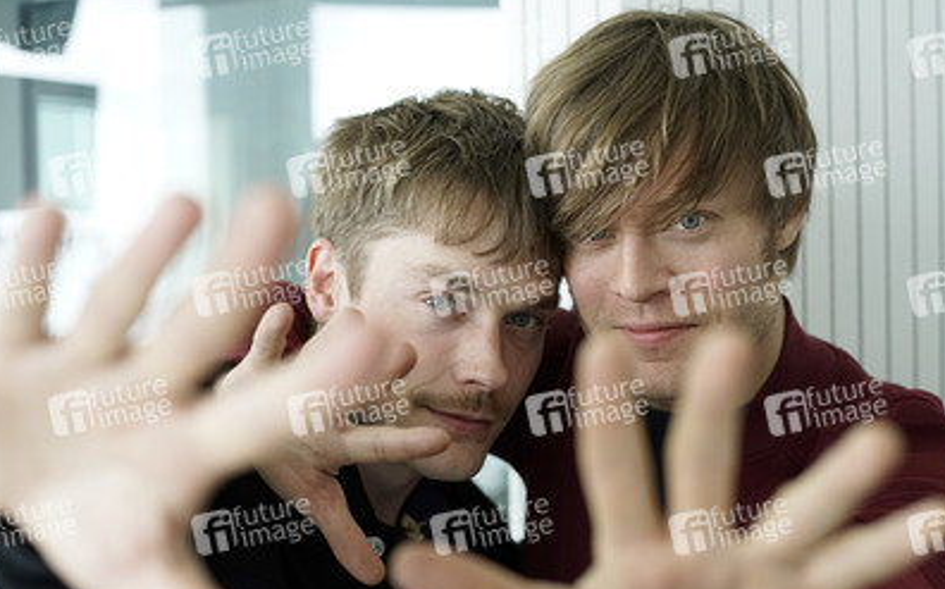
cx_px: 524
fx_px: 1493
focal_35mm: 58
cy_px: 348
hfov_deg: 35.1
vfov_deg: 22.3
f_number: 3.5
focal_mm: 50
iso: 3200
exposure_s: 1/250
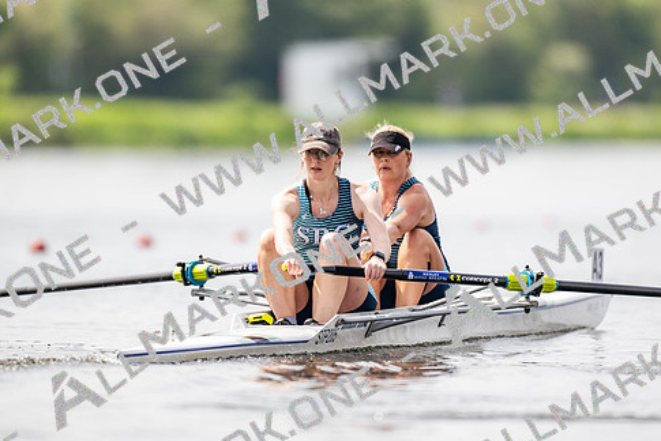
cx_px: 328
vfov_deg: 1.9
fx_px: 13172
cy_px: 220
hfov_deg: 2.9
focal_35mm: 717
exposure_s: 1/2500
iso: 360
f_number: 4
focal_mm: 600
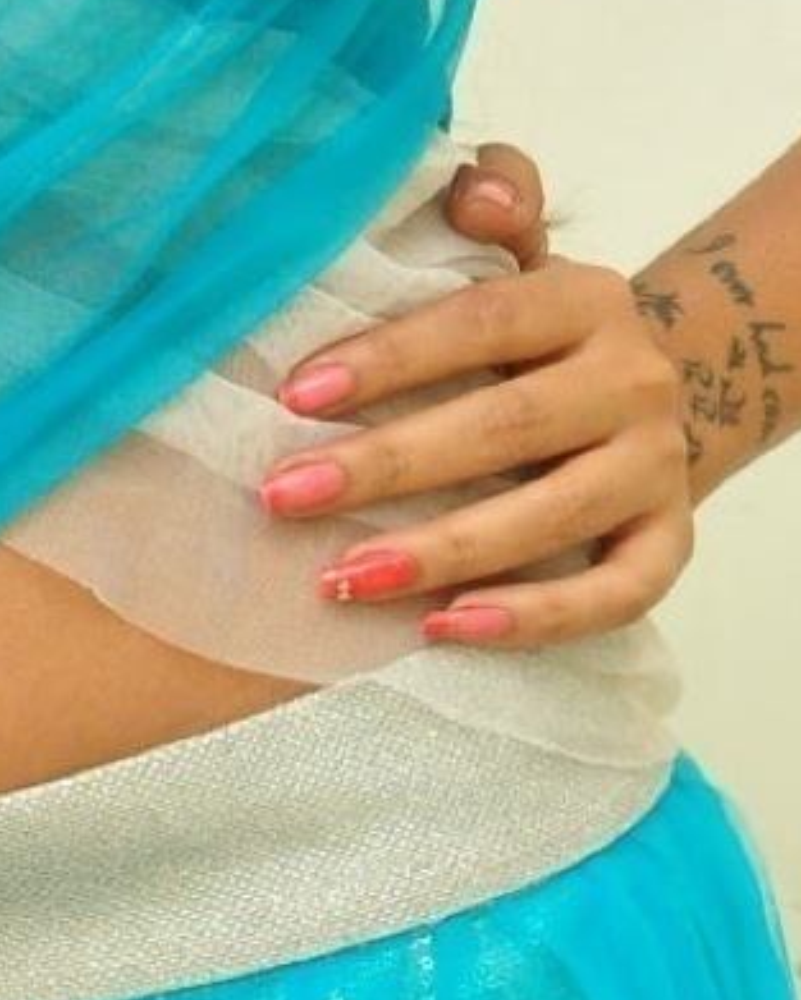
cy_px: -261
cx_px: 8
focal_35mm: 338
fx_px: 10012
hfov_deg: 4.6
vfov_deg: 5.7
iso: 1600
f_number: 8
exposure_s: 1/125
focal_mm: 52
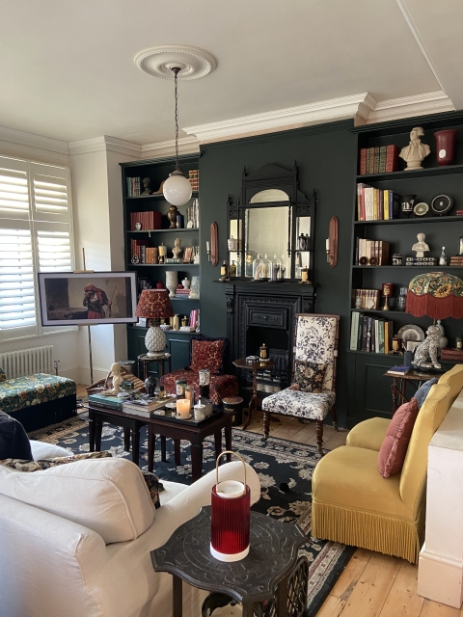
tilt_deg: -6.1
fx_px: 464
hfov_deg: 53.1
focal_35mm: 26
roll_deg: +0.2
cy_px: 308
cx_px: 232
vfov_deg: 67.3
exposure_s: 1/60
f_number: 1.8
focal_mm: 4.25
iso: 250
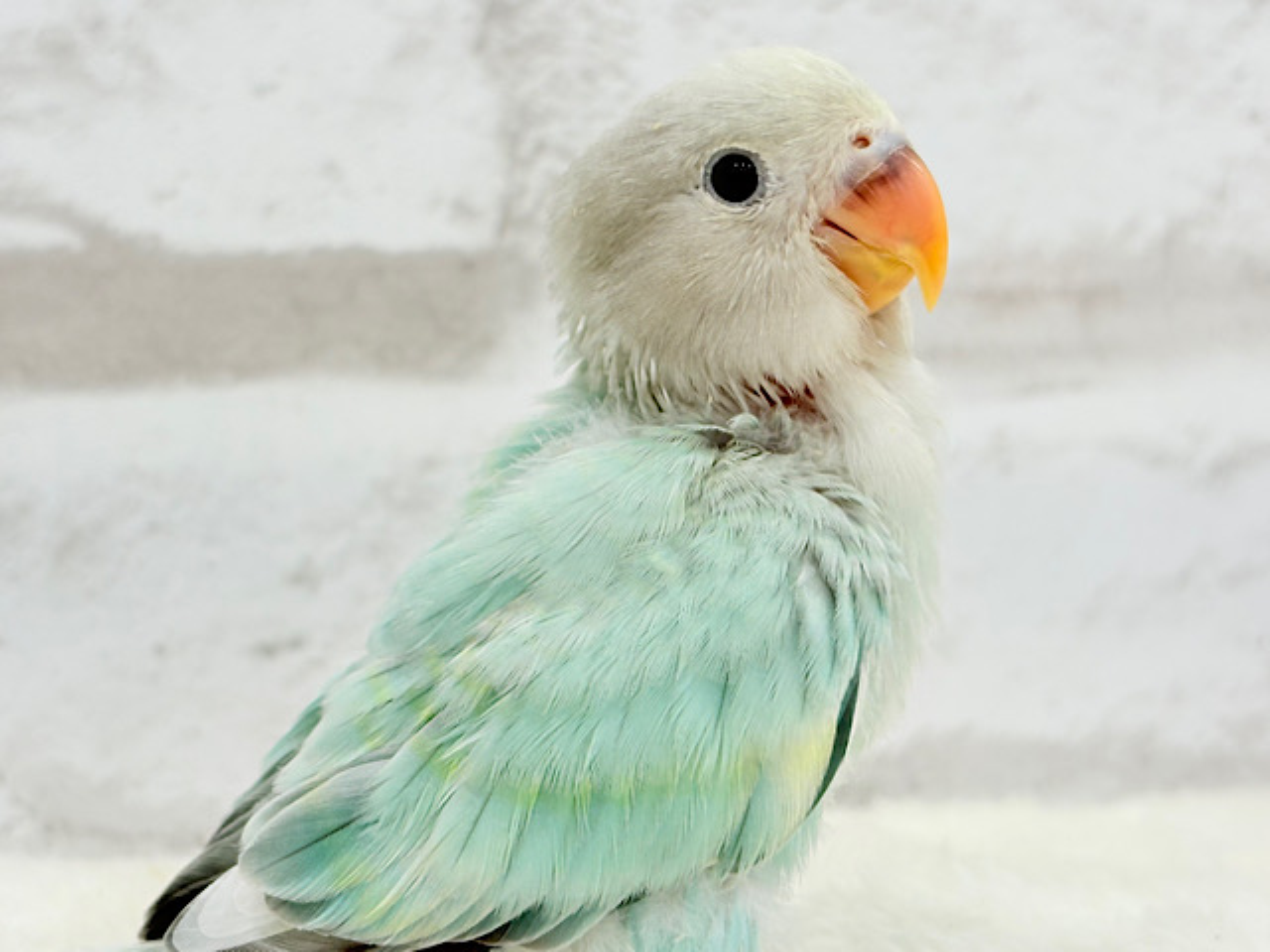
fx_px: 1908
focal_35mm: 52
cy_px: 476
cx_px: 635
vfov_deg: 28.0
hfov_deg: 36.8
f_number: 1.6
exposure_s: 1/100
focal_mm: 5.96
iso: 64
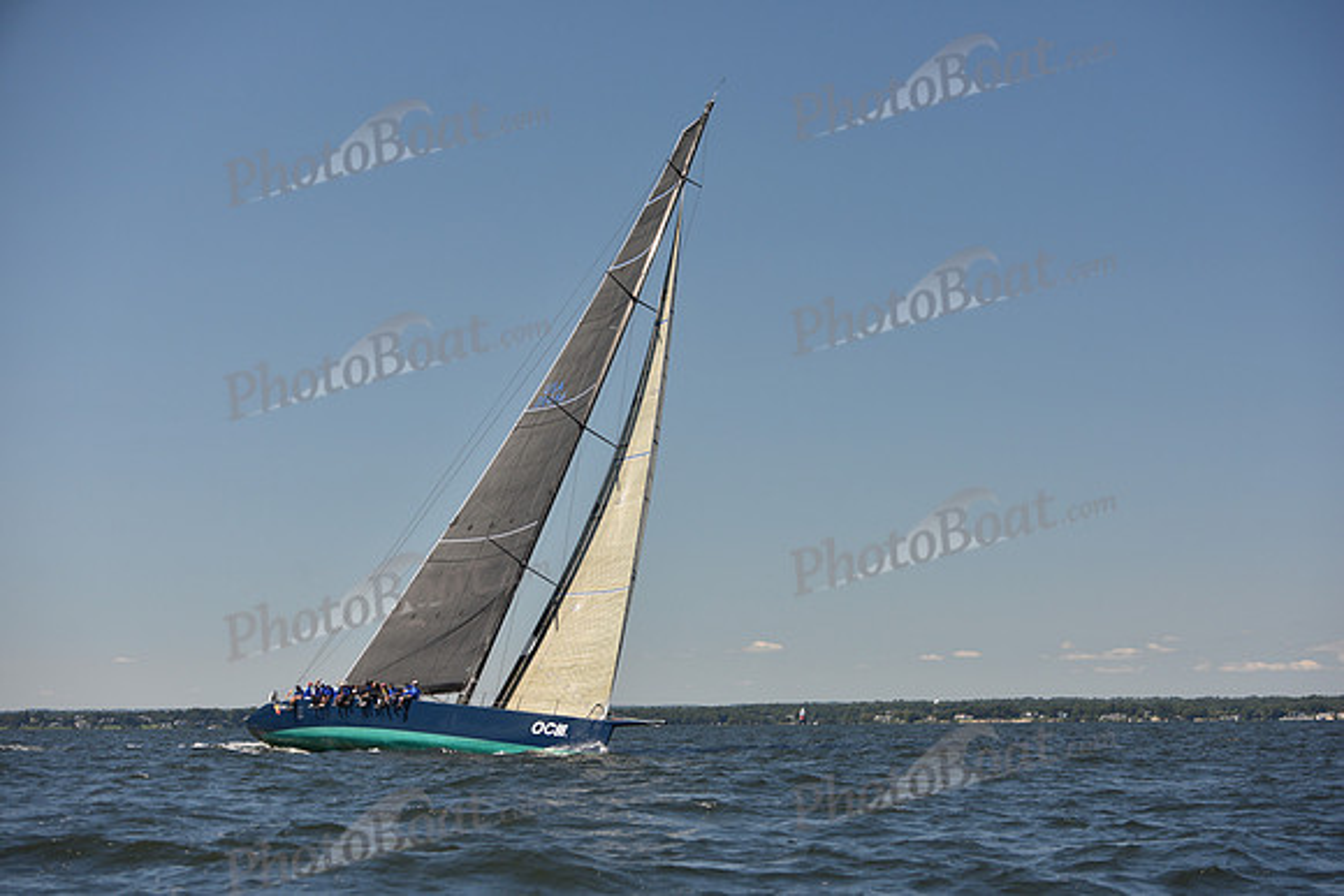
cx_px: 672
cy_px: 448
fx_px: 2614
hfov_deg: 28.8
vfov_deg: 19.5
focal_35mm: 70
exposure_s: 1/1000
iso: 250
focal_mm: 70
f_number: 4.5
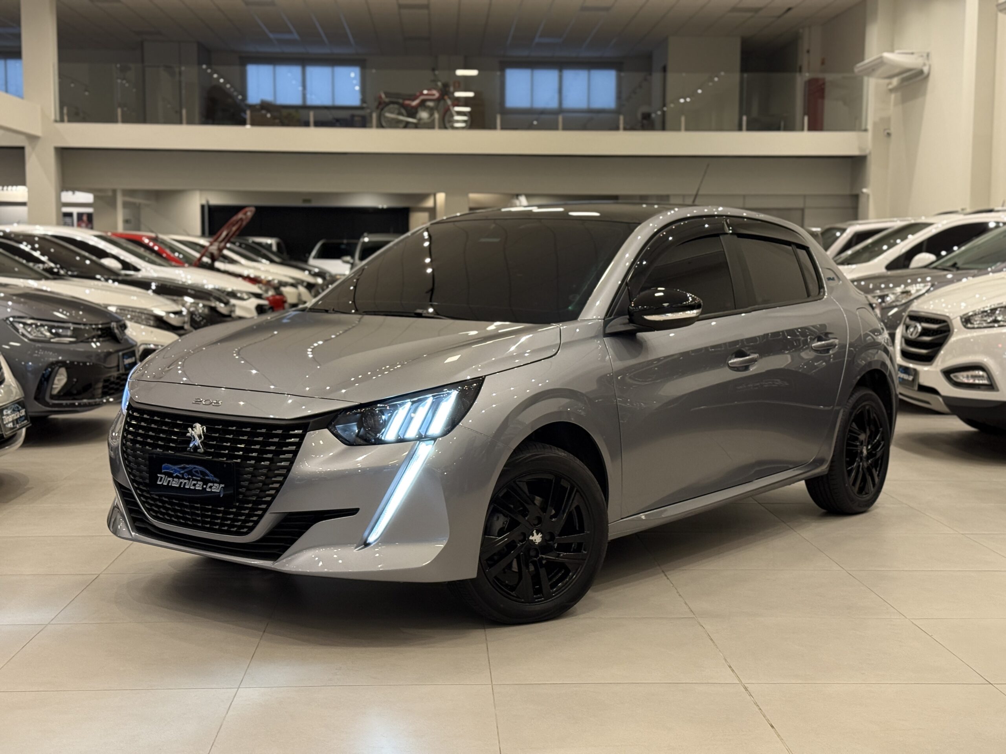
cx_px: 503
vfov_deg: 30.3
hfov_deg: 39.7
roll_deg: -0.6
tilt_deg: -4.9
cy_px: 377
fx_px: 1395
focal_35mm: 48
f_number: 1.78
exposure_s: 1/60
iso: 200
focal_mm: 6.76
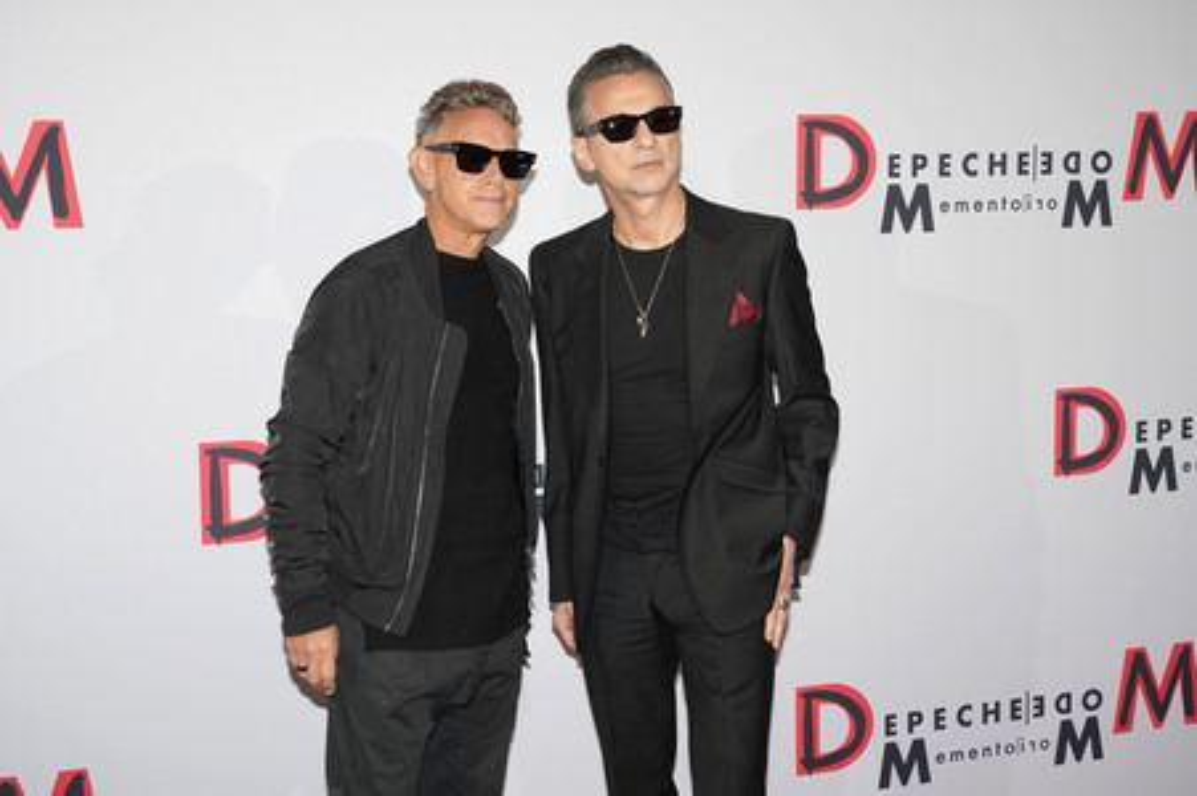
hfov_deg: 44.5
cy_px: 398
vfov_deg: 30.5
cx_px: 598
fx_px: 1462
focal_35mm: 44
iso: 640
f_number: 5.6
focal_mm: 44
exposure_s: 1/100
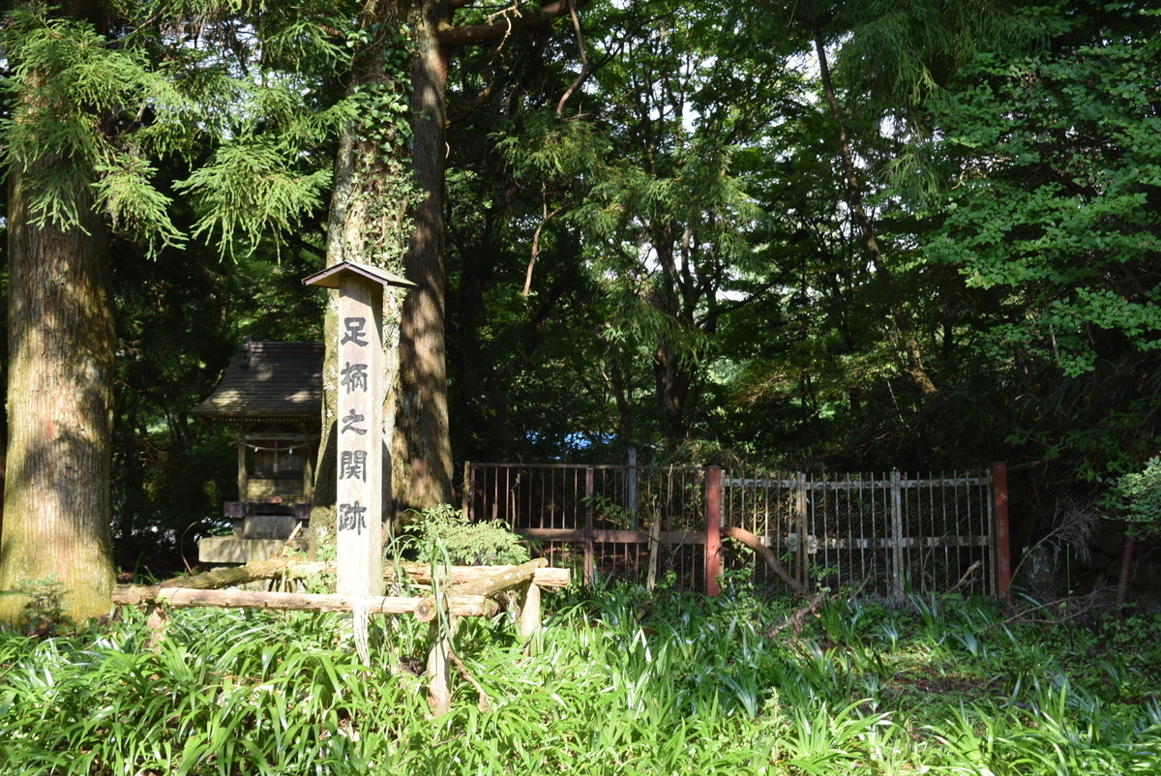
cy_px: 388
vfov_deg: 26.5
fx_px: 1646
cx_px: 580
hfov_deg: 38.9
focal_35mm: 51
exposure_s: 1/60
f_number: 9
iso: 100
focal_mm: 34
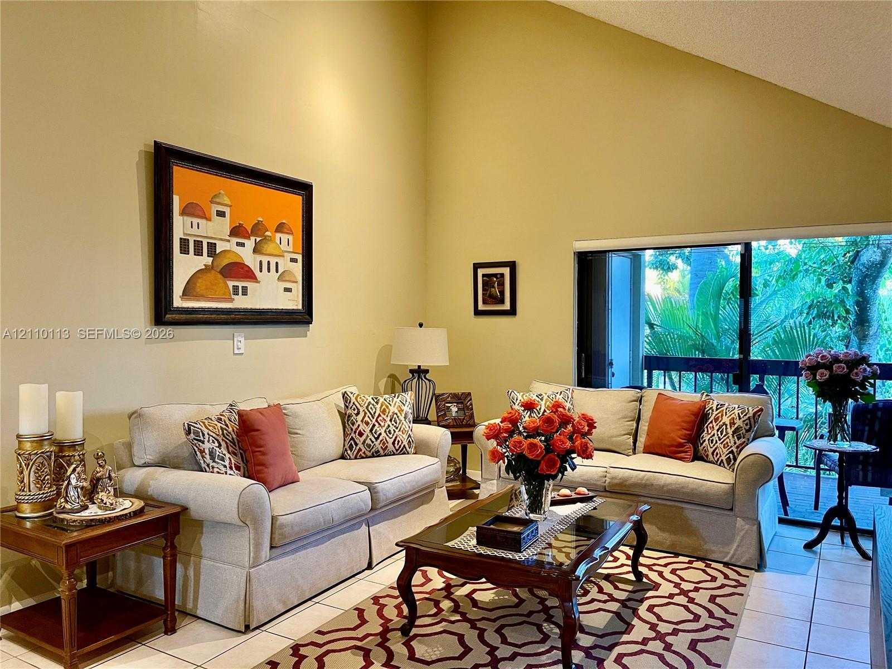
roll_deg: -0.4
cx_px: 446
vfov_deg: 53.1
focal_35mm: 26
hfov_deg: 67.3
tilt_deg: -1.6
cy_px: 334
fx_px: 670
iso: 250
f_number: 1.6
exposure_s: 1/60
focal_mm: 5.1
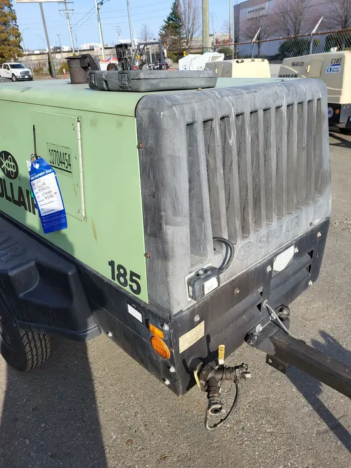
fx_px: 351
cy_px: 234
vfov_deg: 67.3
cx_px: 176
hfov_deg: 53.1
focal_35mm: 26
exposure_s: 1/1283
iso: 40
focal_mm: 5.4
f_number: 1.8
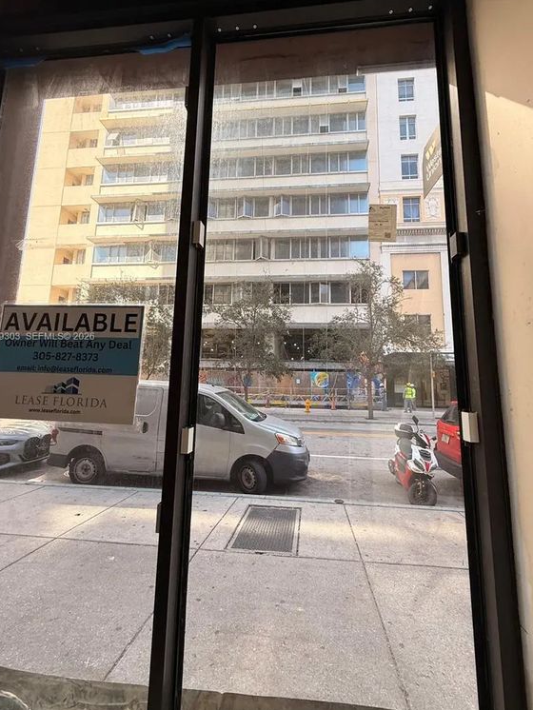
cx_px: 274
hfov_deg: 78.1
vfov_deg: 94.4
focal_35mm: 16
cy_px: 337
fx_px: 328
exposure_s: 1/172
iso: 50
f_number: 2.2
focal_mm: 2.22
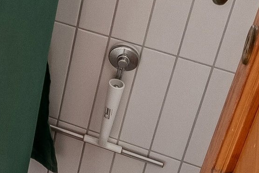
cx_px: -143
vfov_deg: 13.2
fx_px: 698
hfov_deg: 18.4
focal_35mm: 97
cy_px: -96
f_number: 10
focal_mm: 12
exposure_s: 1/4
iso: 400
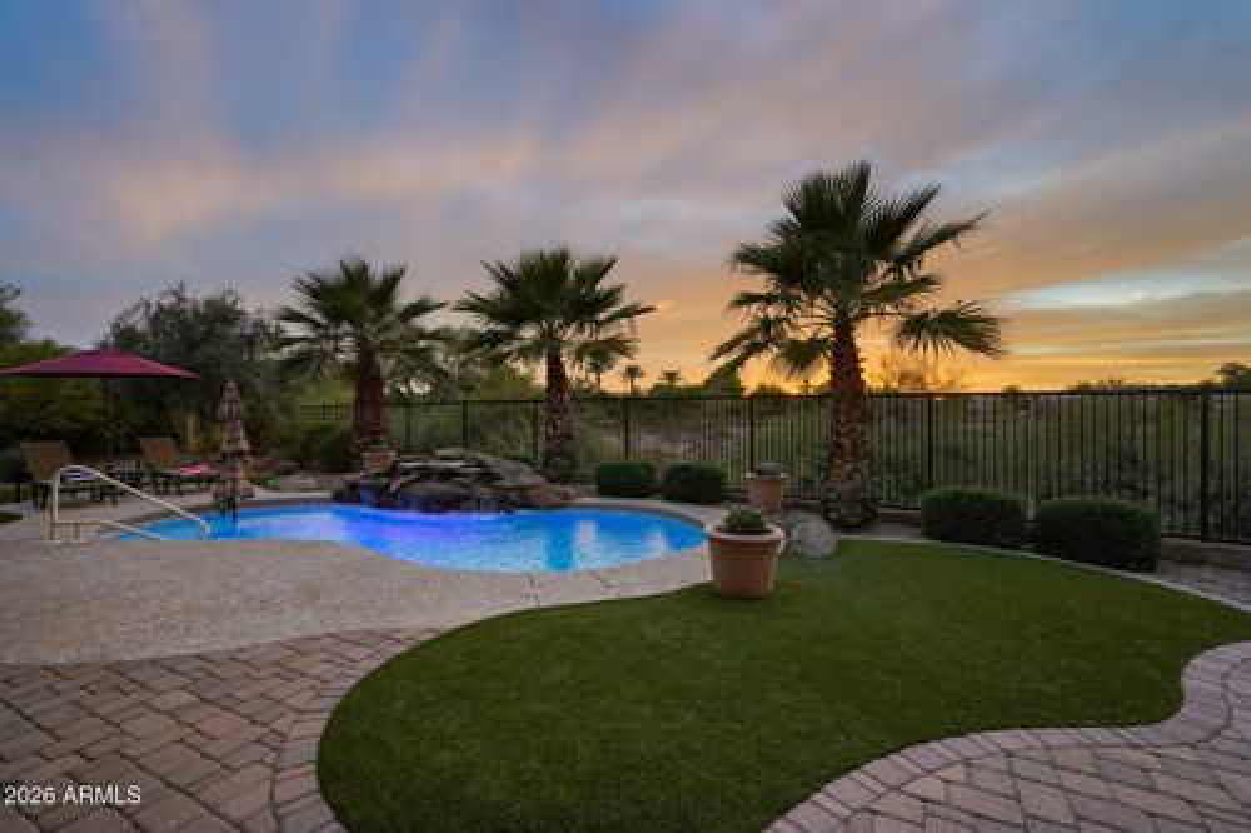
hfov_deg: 96.8
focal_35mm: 16
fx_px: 556
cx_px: 626
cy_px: 416
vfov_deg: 73.7
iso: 400
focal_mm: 16
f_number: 8
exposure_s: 1/6
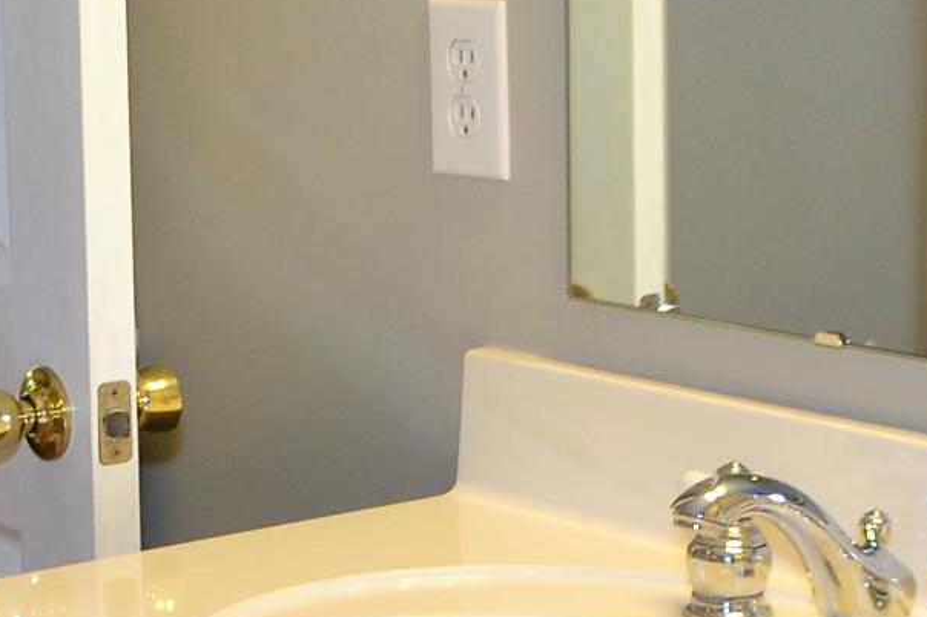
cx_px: 134
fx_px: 4221
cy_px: 394
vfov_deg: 8.4
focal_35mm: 164
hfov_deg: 12.5
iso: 400
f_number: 4
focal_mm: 22
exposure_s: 1/60
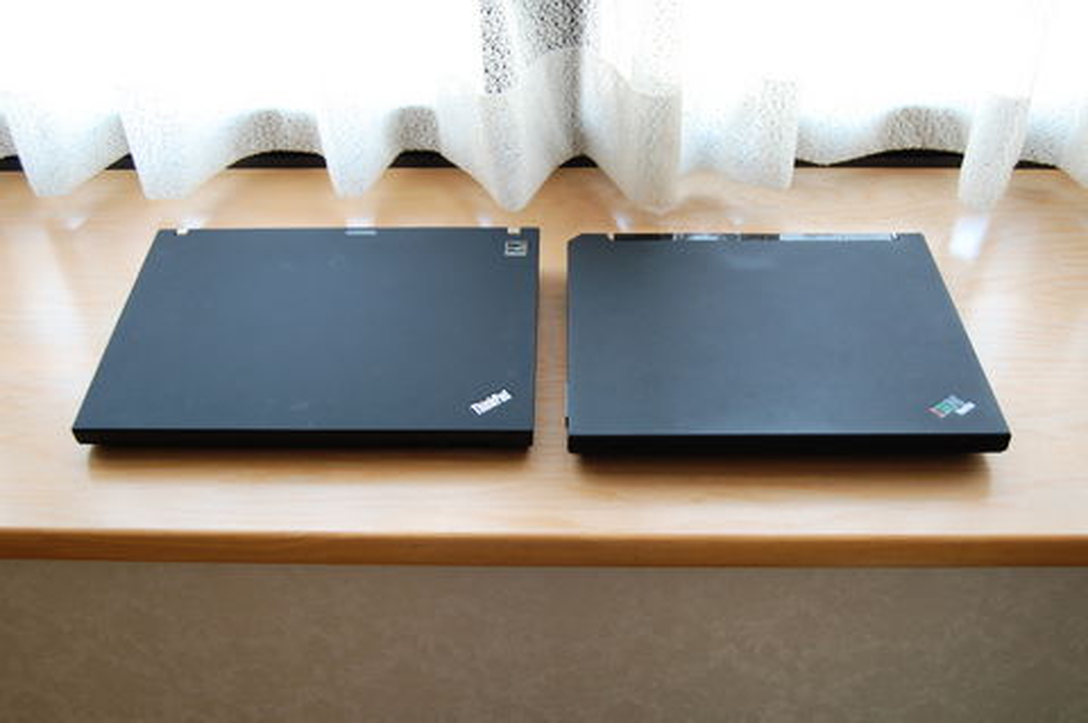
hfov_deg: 53.2
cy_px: 362
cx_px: 544
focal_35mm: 36
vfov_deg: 36.8
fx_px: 1087
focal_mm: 24
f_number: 4
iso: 400
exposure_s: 1/50
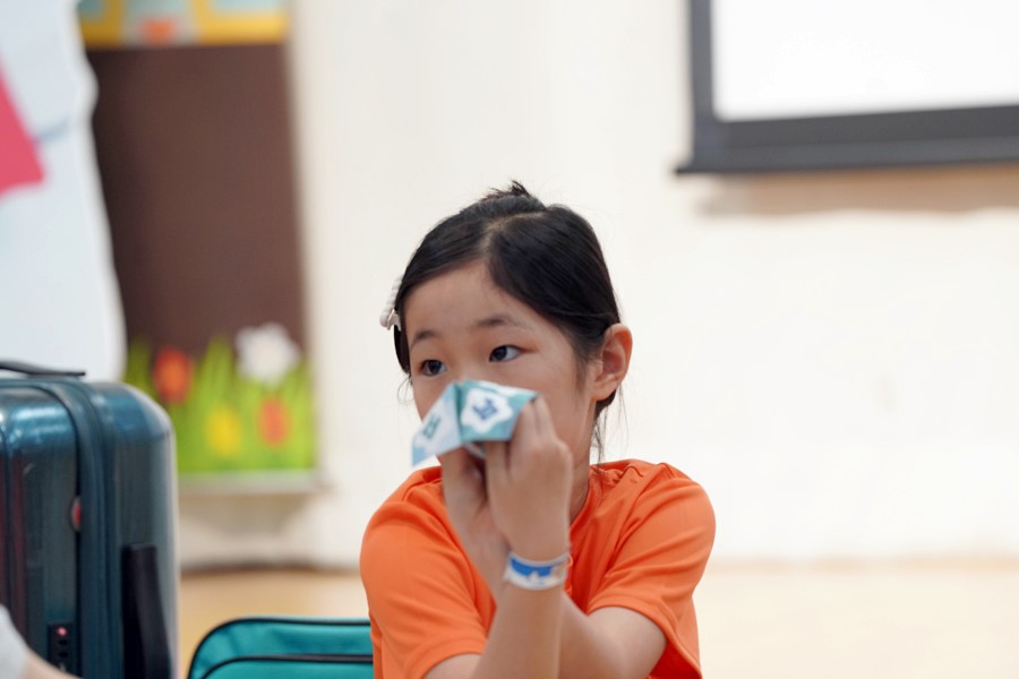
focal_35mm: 200
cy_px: 340
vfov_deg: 6.9
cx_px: 510
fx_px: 5661
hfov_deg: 10.3
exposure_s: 1/250
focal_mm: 200
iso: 1600
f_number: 4
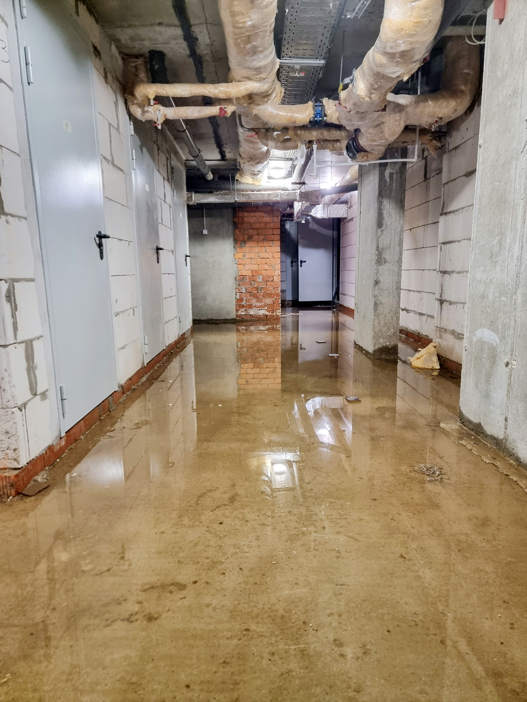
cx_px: 264
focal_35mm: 24
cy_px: 351
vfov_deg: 71.6
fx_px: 487
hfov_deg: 56.8
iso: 640
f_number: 1.8
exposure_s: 1/50
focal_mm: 6.7
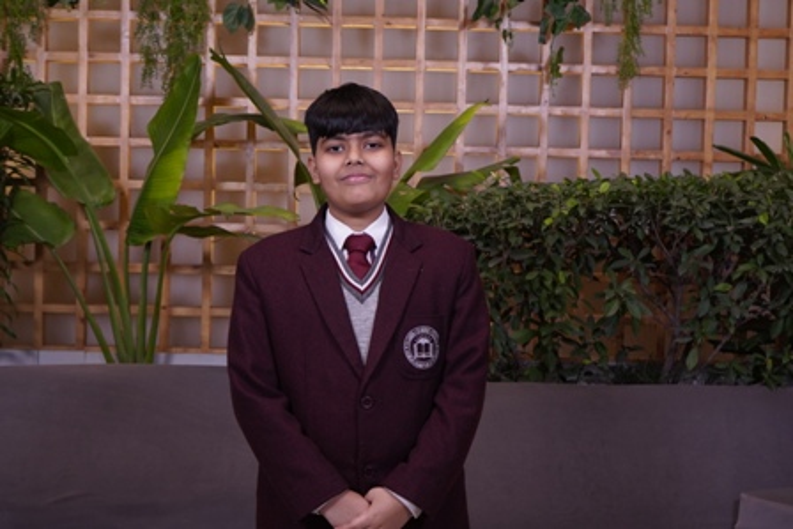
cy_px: 264
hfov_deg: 36.9
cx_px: 396
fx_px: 1190
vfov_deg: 25.1
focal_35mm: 54
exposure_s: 1/125
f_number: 5
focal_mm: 36
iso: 500
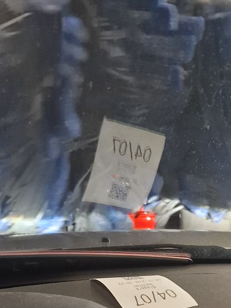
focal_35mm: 58
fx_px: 516
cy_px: 97
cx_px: 55
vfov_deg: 32.9
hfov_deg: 24.9
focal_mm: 5.54
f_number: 1.8
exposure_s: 1/33
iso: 400
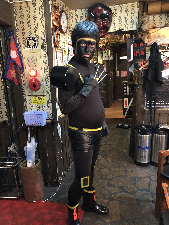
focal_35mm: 29
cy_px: 112
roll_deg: +2.0
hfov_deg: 48.2
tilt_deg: -12.2
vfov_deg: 61.7
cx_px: 84
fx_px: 189
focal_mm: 3.99
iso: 100
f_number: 1.8
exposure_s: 1/4
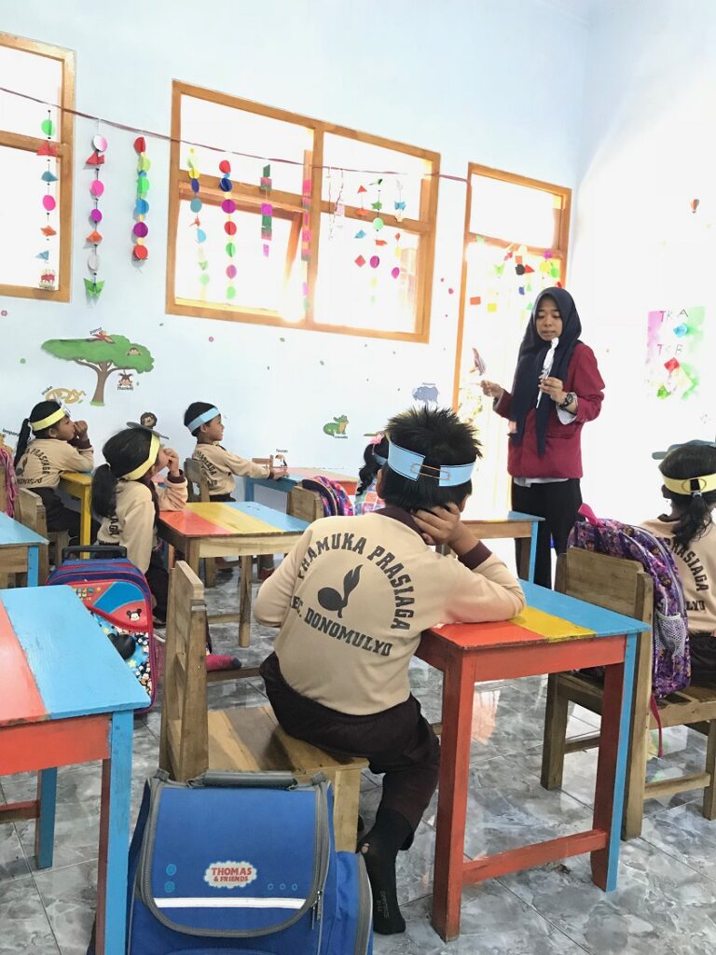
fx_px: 772
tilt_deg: -4.8
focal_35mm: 28
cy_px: 478
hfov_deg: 49.7
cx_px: 358
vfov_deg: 63.4
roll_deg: -4.0
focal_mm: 3.99
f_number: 1.8
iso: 100
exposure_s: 1/10
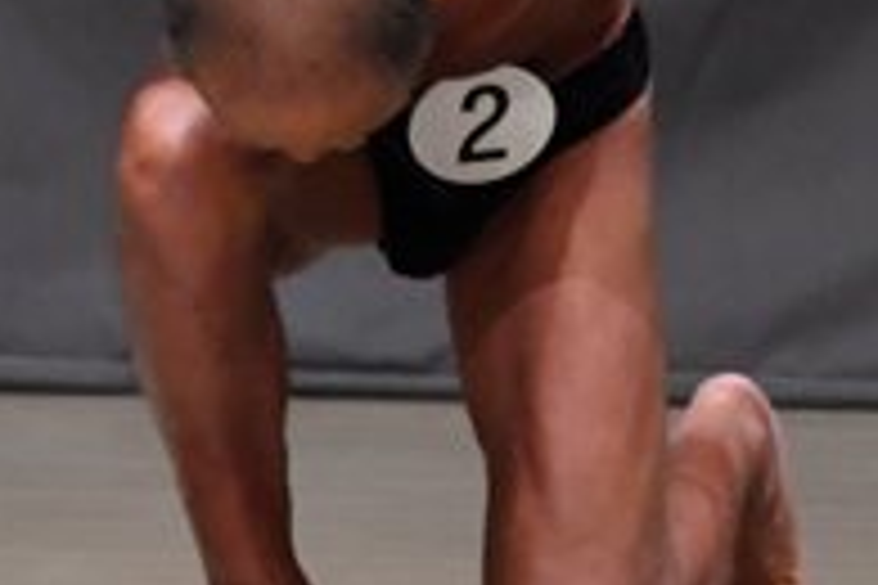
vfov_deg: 1.2
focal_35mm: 1135
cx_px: 353
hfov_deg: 1.8
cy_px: -189
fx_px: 27679
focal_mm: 190
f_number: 5.6
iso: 6400
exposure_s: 1/400
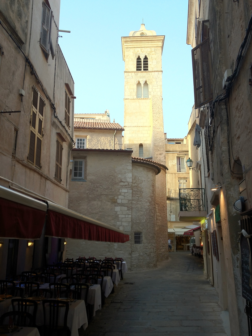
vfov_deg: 52.6
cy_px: 168
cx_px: 126
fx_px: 340
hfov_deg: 40.7
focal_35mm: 35
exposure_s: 1/127
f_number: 2.4
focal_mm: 4.28
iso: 64
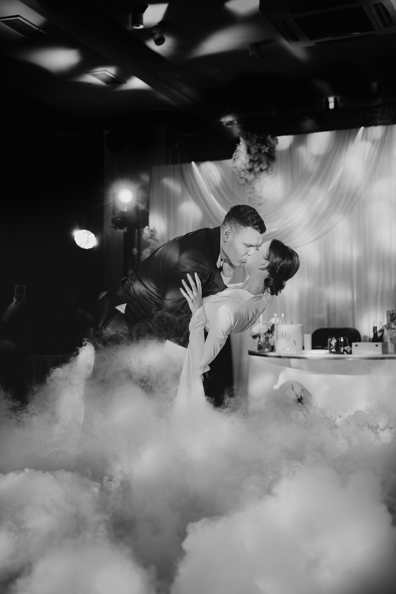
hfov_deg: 27.0
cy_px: 297
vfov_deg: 39.7
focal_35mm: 50
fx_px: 823
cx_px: 198
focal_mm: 49.9
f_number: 2.8
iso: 500
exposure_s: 1/200
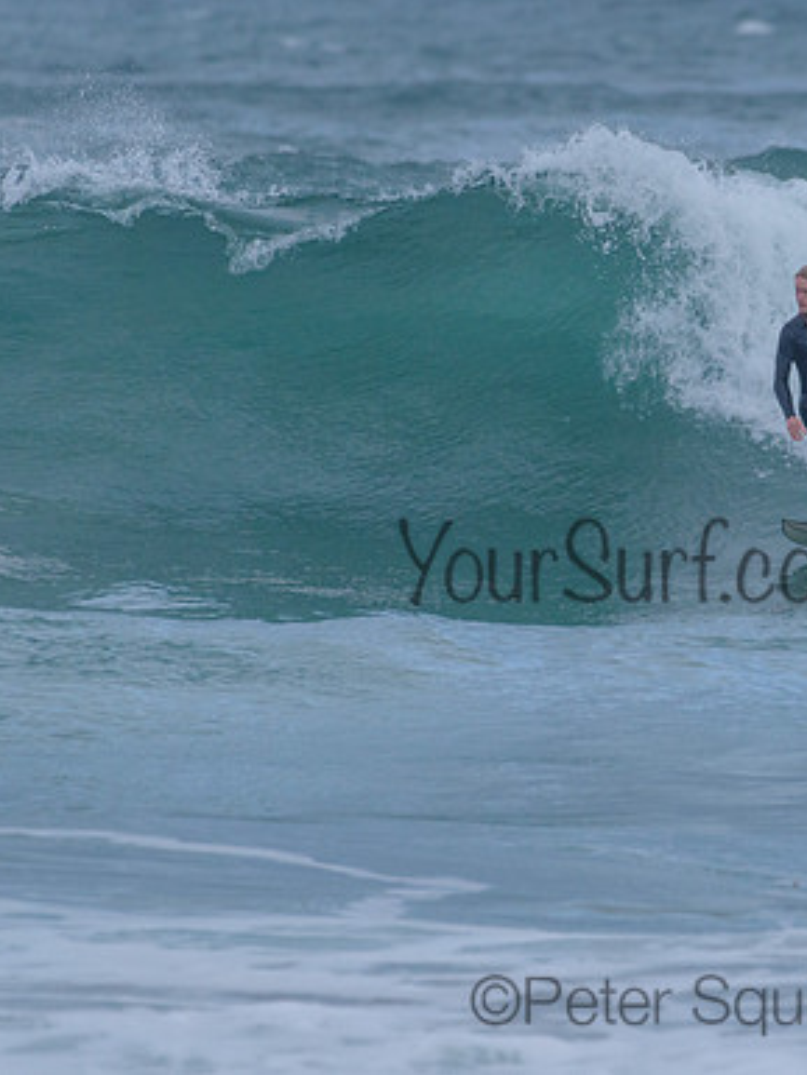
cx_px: 763
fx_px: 27587
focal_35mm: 888
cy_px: 424
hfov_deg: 1.7
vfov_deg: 2.2
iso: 800
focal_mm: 500
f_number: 5.6
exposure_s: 1/2000
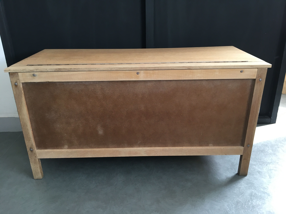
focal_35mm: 29
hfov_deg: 61.7
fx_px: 240
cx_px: 143
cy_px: 107
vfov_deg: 48.2
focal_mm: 4.15
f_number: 2.2
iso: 100
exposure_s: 1/33
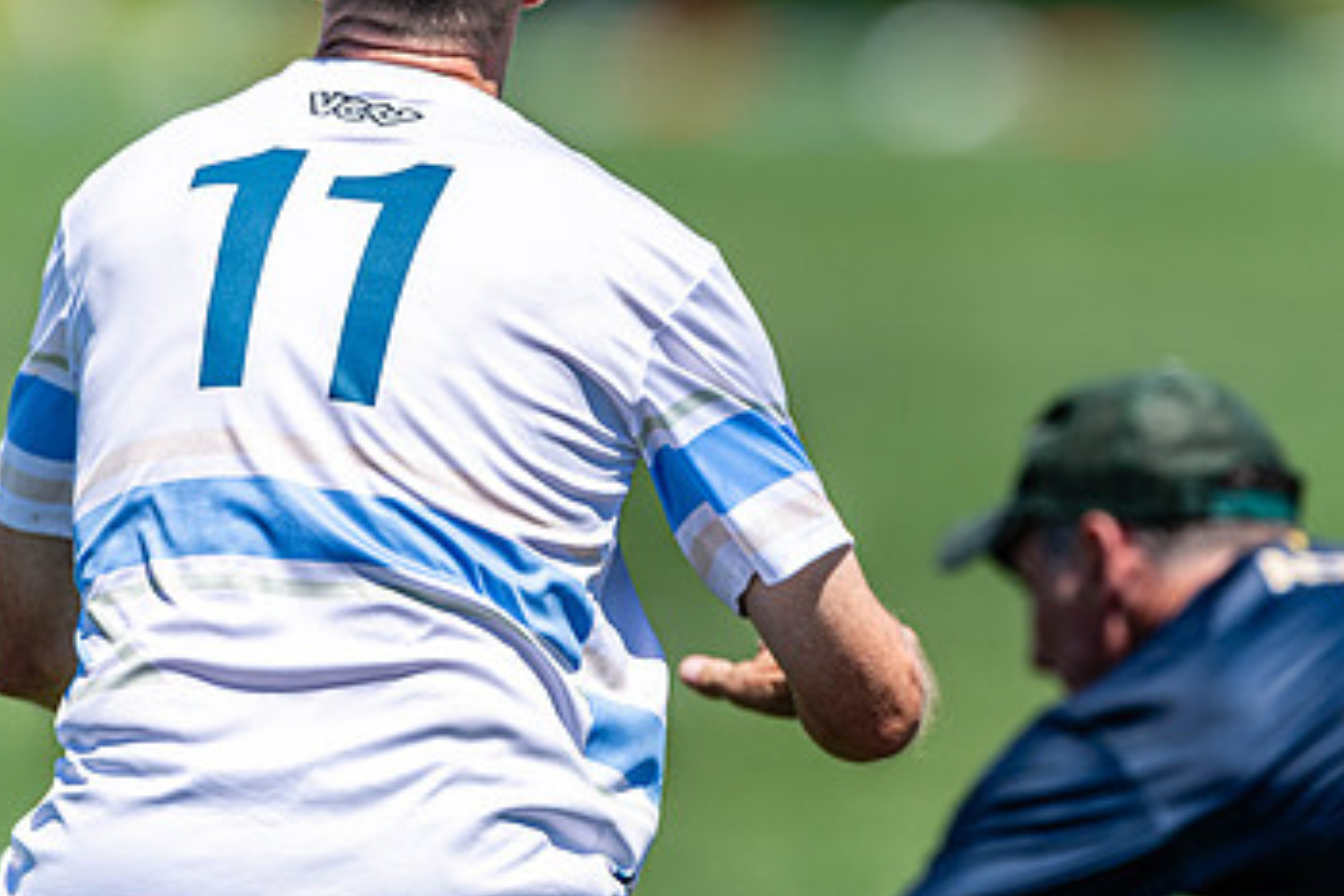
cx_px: 996
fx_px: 24675
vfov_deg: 2.1
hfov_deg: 3.1
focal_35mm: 661
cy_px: 492
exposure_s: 1/2500
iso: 100
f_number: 2.8
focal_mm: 400
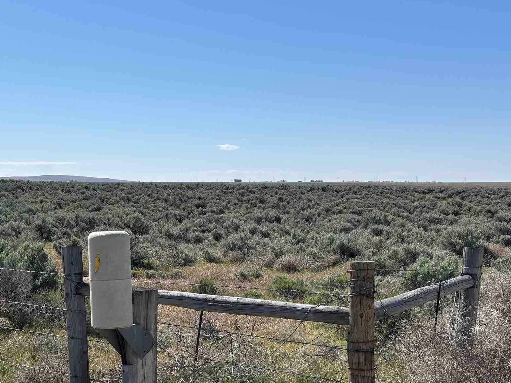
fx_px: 753
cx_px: 121
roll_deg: -0.3
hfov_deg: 36.5
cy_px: 301
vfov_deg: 28.0
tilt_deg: -10.6
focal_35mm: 51
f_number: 1.6
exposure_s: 1/4255
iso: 50
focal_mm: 5.96
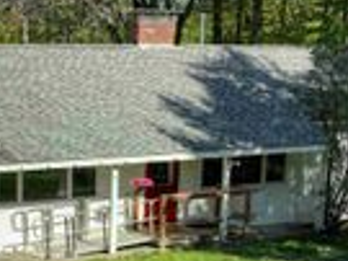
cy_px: 248
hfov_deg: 21.3
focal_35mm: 89
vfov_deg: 16.3
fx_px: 894
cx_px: 5
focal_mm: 12.3
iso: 300
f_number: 2.8
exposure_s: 1/500
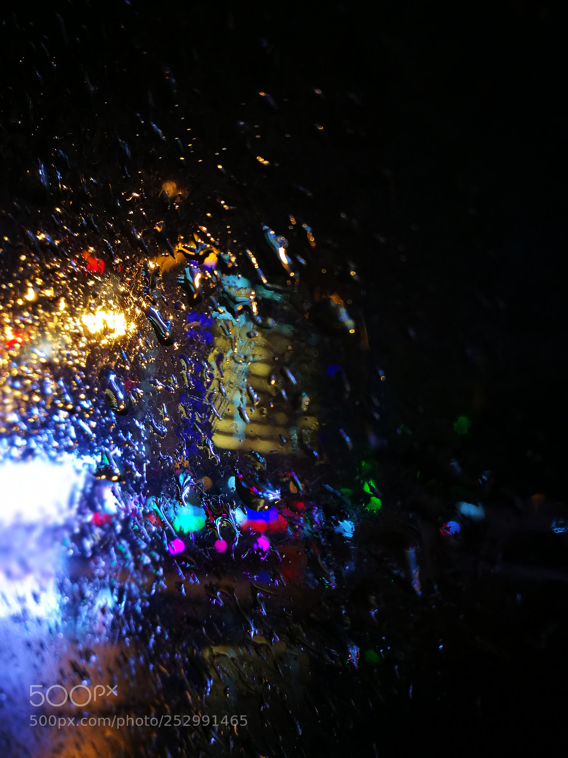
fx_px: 591
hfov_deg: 51.4
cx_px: 284
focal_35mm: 27
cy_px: 379
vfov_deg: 65.3
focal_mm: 4.5
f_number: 4
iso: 250
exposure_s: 1/33.3
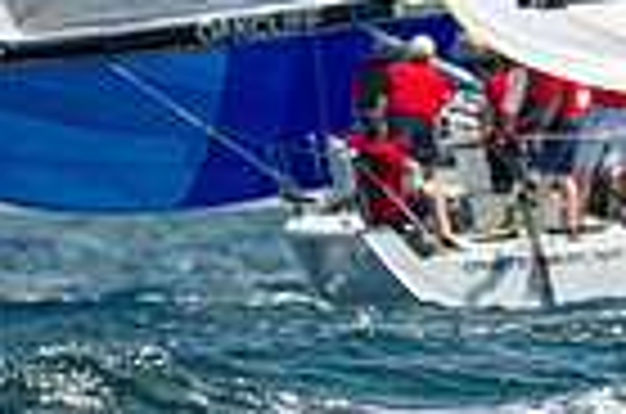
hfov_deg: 0.8
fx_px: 44154
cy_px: -302
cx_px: 865
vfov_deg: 0.5
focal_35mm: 2545
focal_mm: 600
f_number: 5
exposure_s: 1/2500
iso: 400
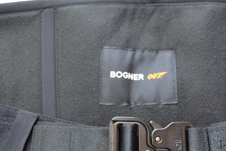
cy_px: 105
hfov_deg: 32.8
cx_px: 137
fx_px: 383
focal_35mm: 61
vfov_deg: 22.1
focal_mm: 22
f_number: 3.8
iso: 900
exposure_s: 1/60
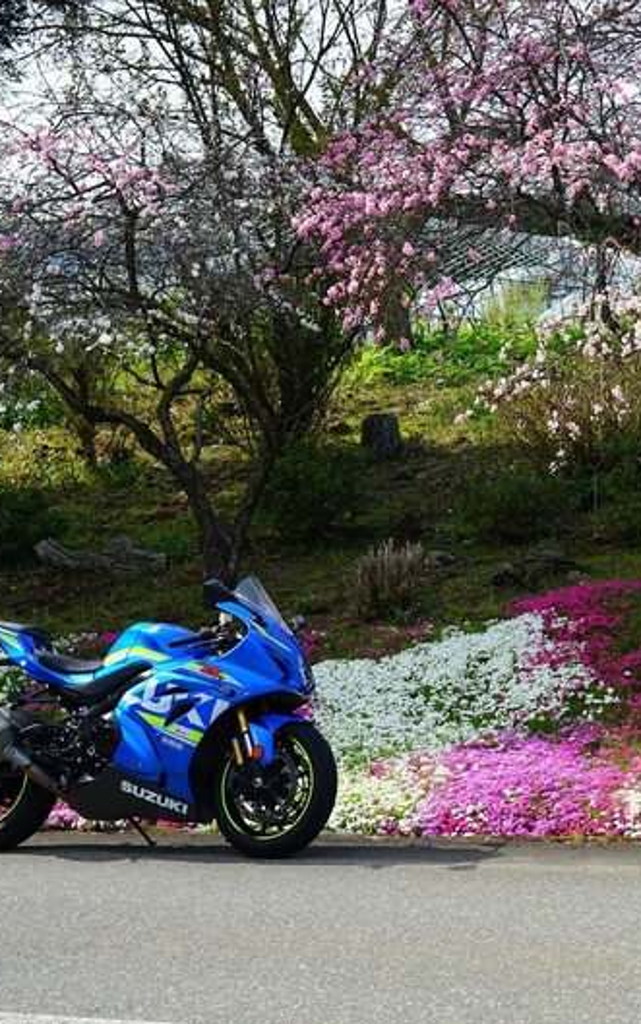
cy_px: 515
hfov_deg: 17.5
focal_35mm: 74
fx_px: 2067
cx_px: 529
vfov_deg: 27.8
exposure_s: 1/90
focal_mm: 48
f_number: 4.5
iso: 100
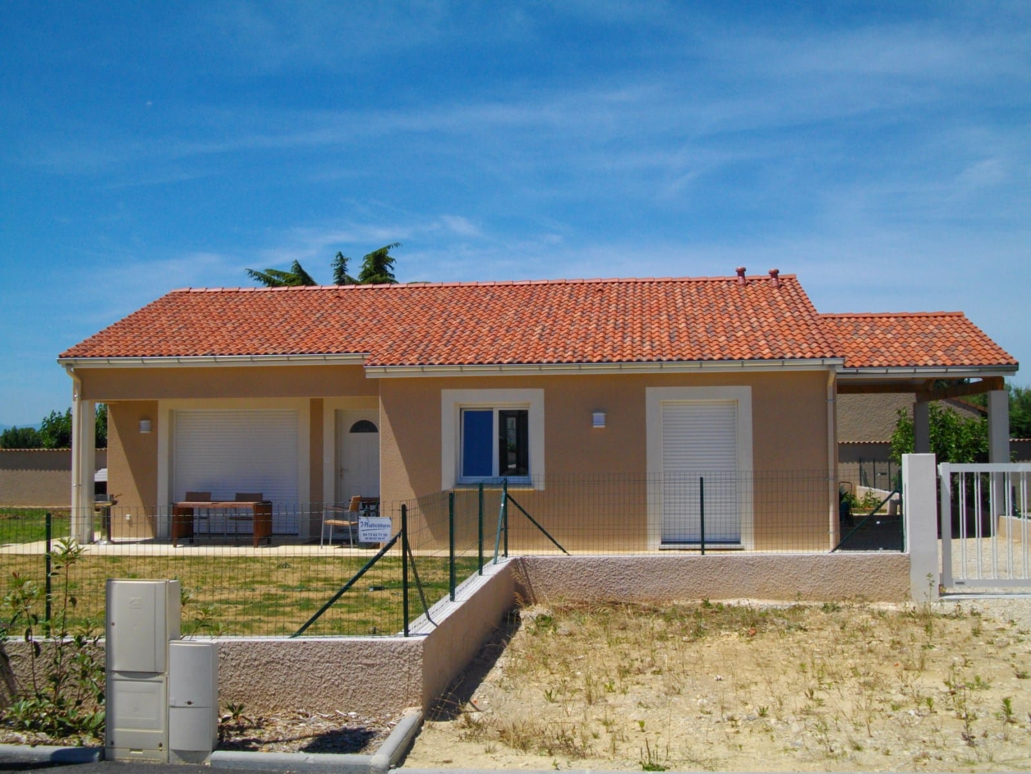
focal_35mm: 39
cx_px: 516
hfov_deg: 47.9
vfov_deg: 36.8
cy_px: 387
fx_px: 1162
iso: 100
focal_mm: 7.1
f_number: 9.9
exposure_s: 1/250
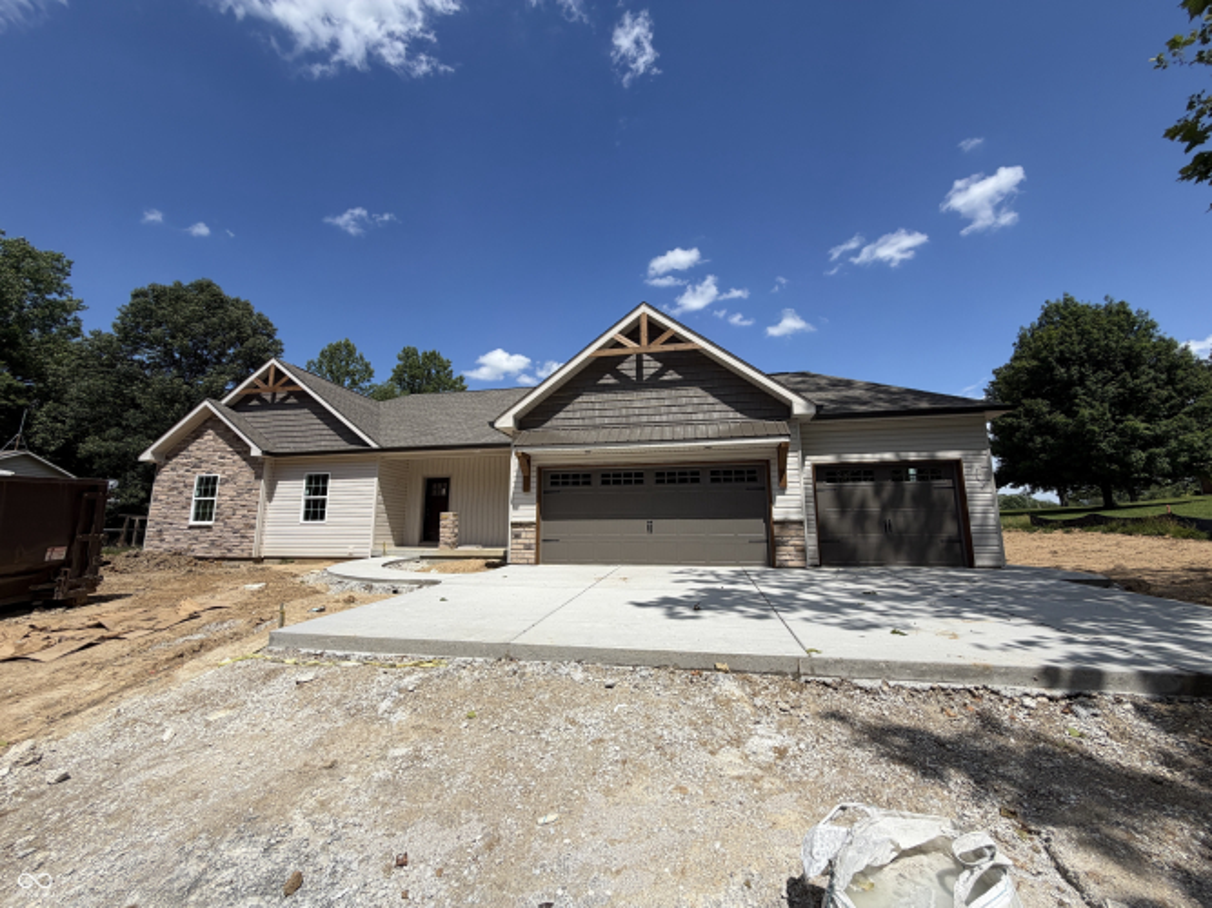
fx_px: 490
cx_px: 606
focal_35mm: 14
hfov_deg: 102.1
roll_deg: +0.4
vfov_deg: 85.7
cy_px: 454
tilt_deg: +10.7
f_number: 2.2
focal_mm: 2.22
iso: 20
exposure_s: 1/1368
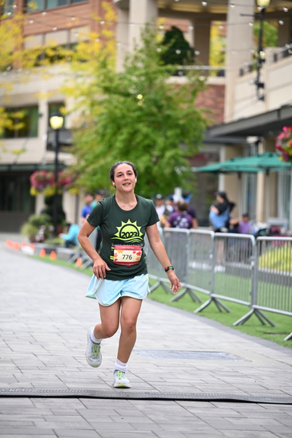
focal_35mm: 125
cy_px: 219
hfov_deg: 11.0
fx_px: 1520
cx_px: 146
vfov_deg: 16.4
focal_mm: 125
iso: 640
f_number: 2.8
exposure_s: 1/2000
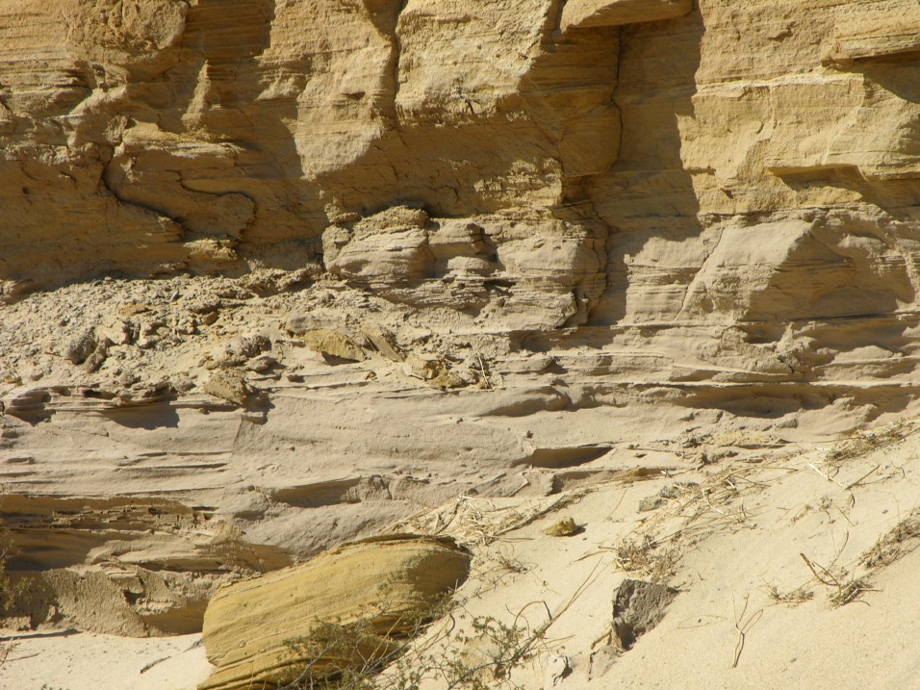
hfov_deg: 6.6
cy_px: 369
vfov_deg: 5.0
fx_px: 7973
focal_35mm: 300
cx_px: 488
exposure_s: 1/287
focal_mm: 71.2
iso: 50
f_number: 5.9
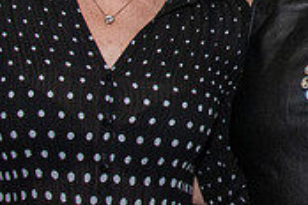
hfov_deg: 11.5
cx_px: 375
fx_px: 1497
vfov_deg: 7.8
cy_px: -45
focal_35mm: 175
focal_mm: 35
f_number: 13
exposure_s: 1/125
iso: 5000
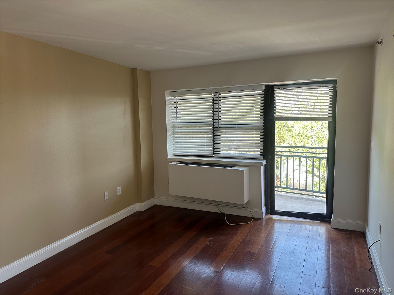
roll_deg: +0.5
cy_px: 148
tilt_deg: -5.8
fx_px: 273
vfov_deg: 56.8
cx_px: 197
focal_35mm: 24
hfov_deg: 71.6
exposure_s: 1/120
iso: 100
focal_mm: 6.86
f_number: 1.78
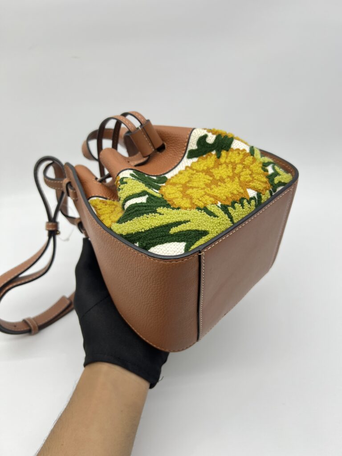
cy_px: 228
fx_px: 343
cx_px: 171
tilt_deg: -36.9
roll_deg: +2.5
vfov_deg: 67.3
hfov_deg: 53.1
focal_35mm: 26
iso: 40
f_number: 1.5
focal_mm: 5.7
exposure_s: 1/100
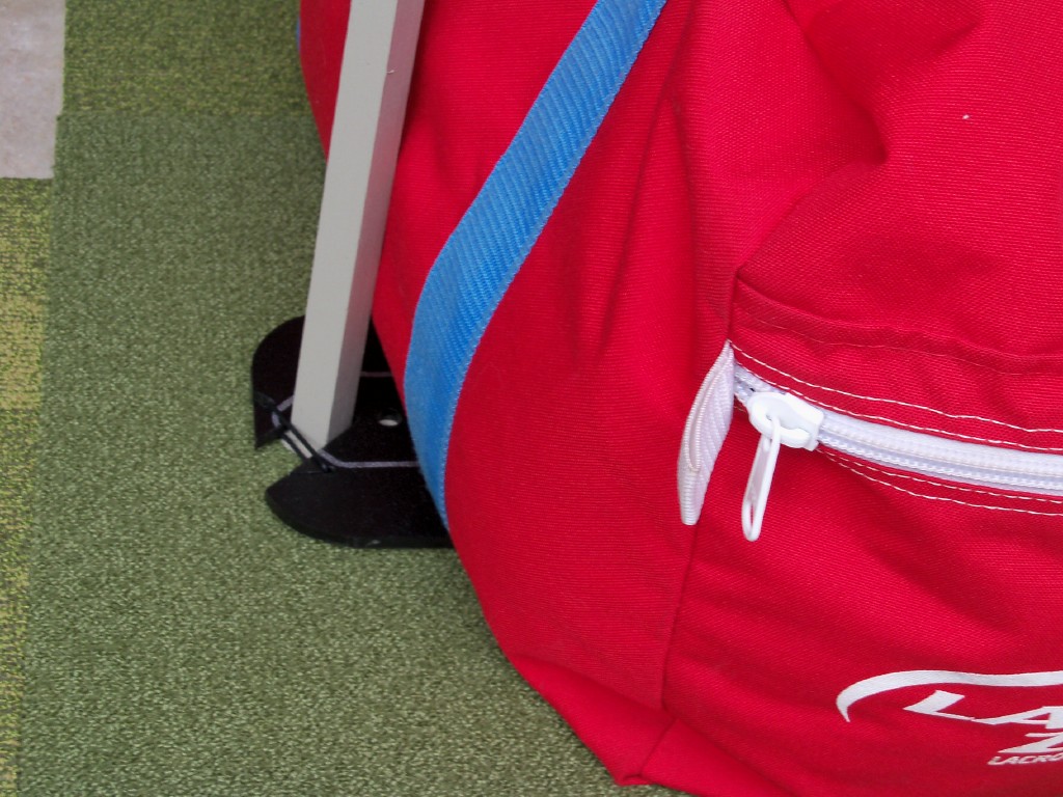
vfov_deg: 24.8
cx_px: 532
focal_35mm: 59
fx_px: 1812
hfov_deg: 32.7
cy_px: 398
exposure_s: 1/40
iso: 80
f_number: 4
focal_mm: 10.5
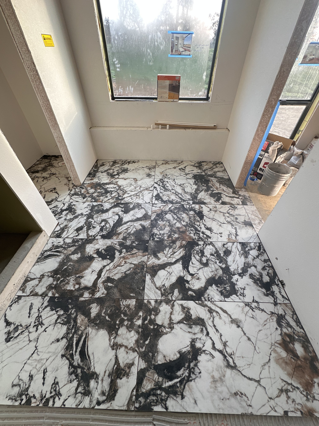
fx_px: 172
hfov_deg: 85.7
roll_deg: +0.2
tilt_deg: -44.6
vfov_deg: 102.1
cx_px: 160
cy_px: 213
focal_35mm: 14
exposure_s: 1/120
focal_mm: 2.22
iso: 125
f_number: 2.2
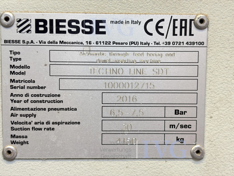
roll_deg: -0.1
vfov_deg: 28.0
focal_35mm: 52
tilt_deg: -5.0
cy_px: 88
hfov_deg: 36.8
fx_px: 352
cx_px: 117
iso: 64
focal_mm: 5.96
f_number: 1.6
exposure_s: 1/50
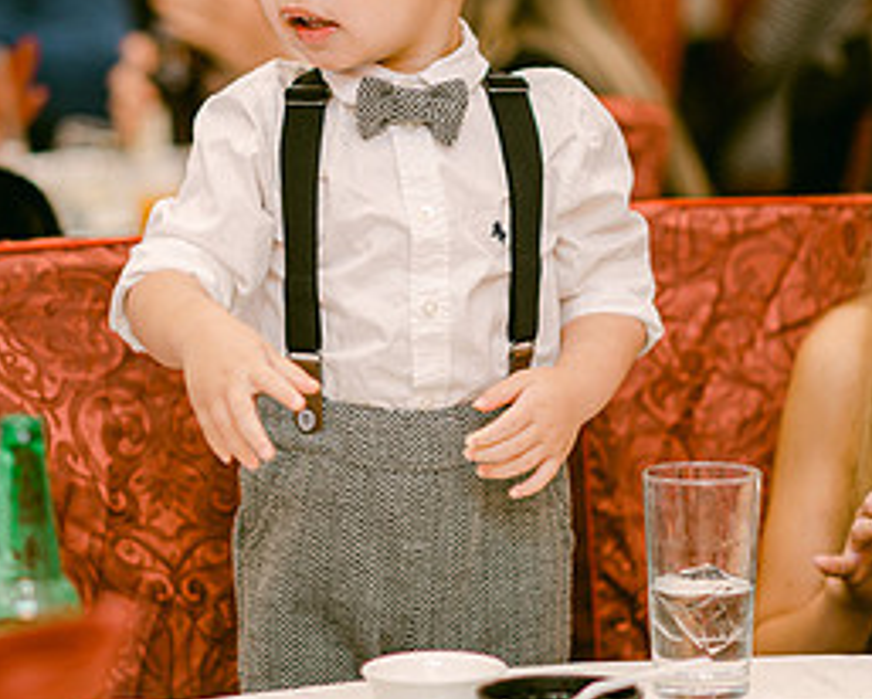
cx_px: 288
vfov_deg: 8.6
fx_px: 4649
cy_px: 210
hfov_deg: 10.7
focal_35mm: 180
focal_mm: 85
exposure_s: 1/125
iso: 320
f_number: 2
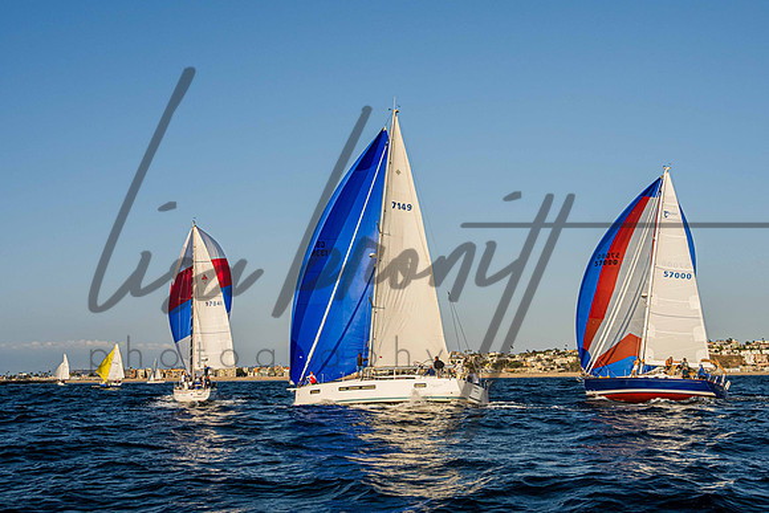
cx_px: 391
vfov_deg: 31.0
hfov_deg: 45.1
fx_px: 926
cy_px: 255
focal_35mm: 43
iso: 400
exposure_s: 1/1250
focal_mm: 31.5
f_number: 8
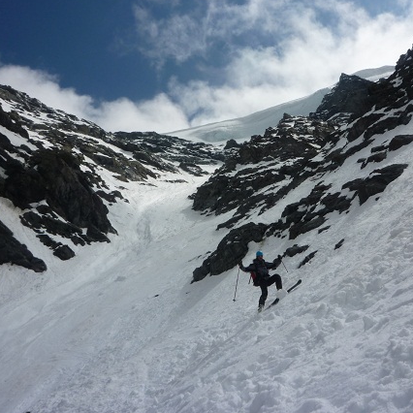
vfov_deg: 44.9
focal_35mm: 37
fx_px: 499
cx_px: 272
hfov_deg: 44.3
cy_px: 195
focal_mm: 5.2
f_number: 8
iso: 80
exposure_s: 1/800
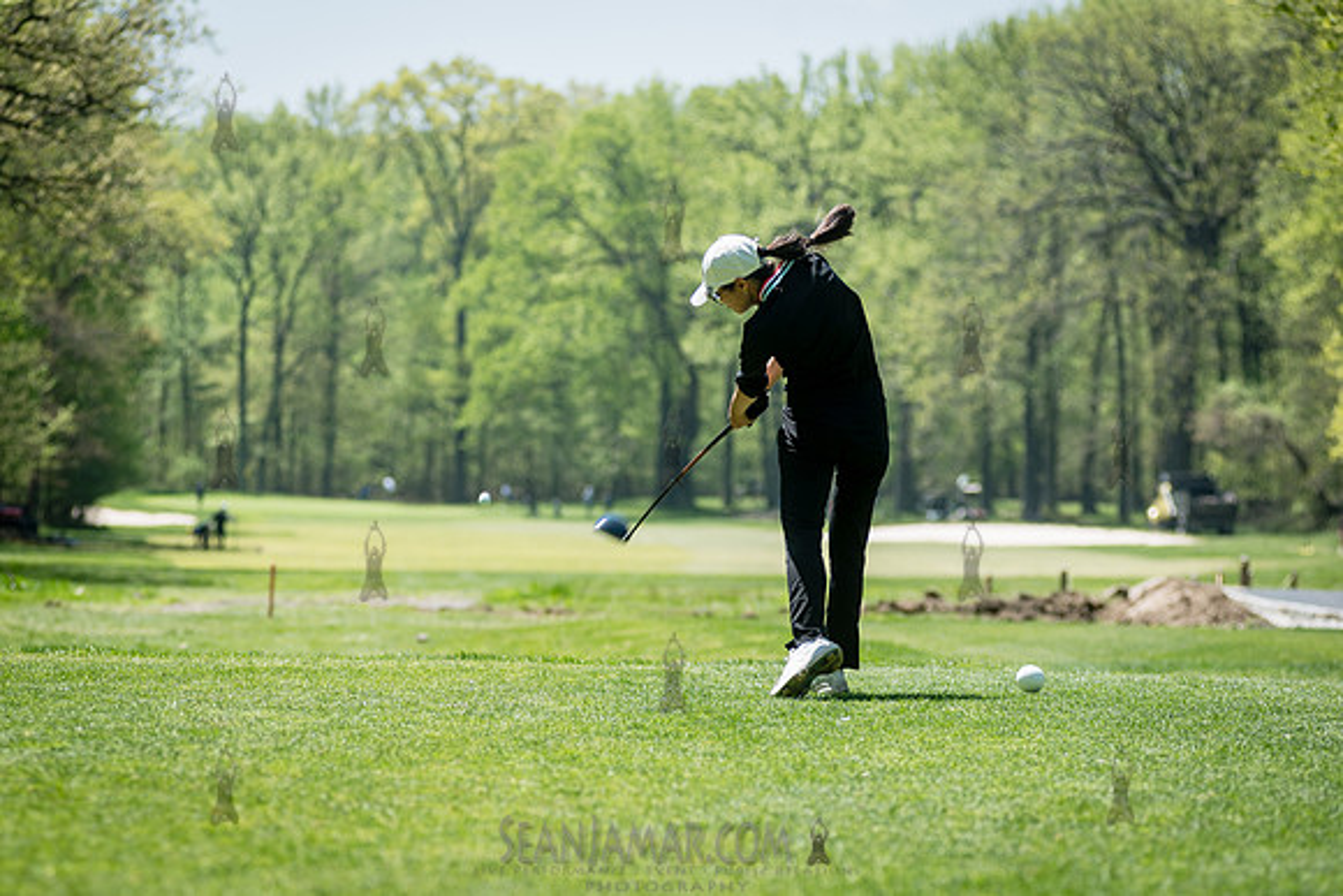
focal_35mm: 144
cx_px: 619
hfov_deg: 14.2
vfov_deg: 9.5
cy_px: 443
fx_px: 5381
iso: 100
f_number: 3.5
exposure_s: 1/640
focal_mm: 125
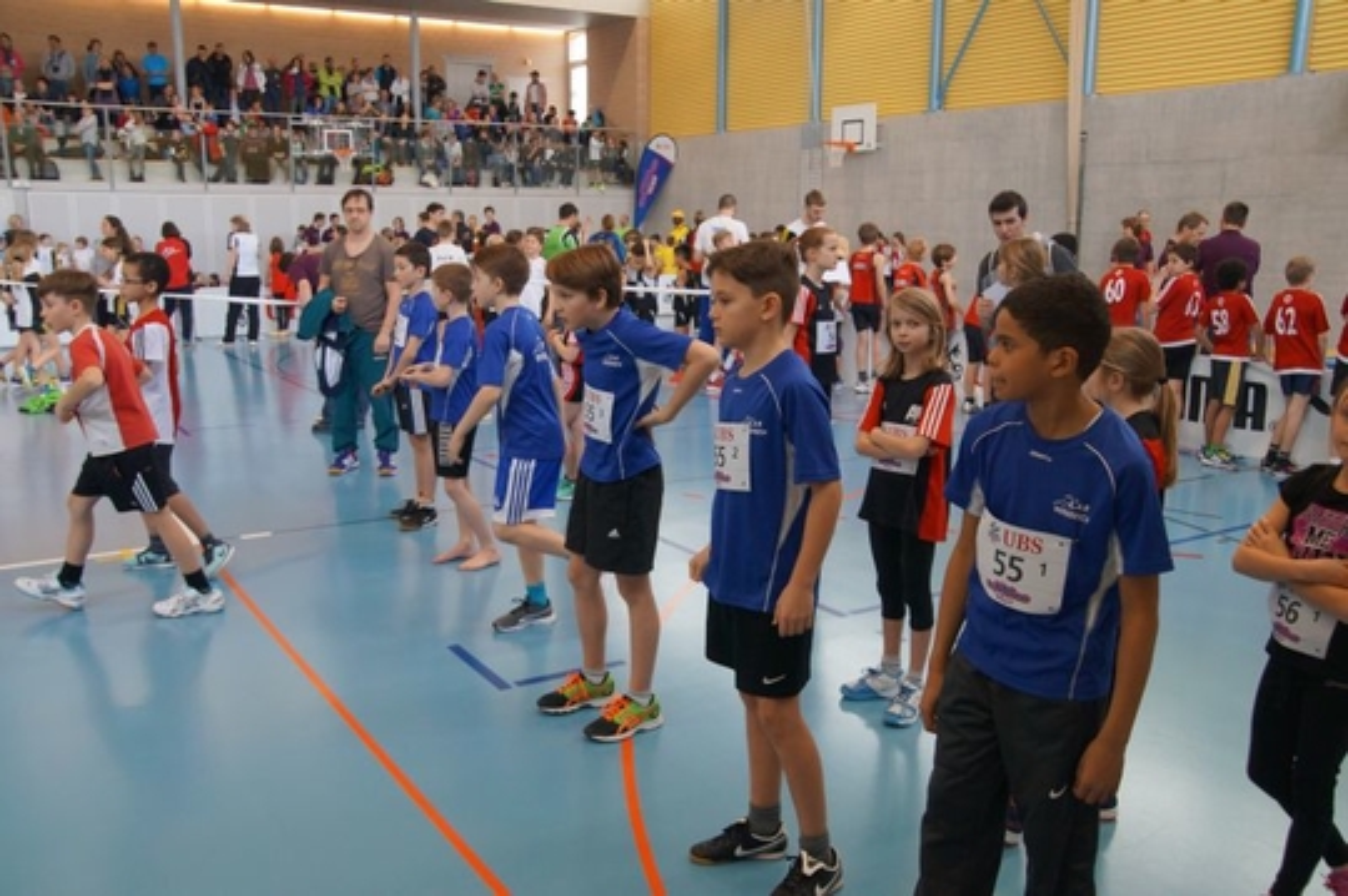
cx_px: 674
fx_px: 1122
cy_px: 448
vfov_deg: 43.5
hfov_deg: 62.0
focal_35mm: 30
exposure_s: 1/160
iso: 800
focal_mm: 20
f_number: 4
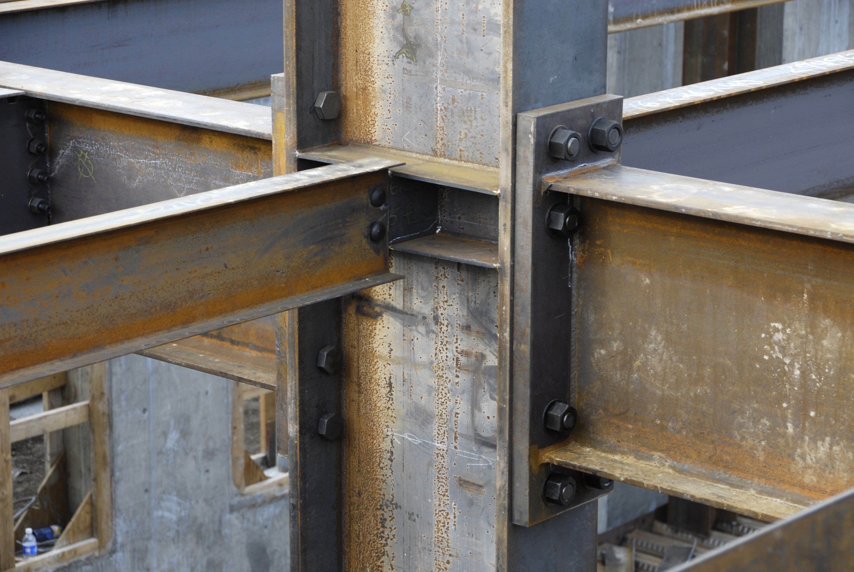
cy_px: 286
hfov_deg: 20.9
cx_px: 427
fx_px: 2316
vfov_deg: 14.1
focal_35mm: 98
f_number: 5.6
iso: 200
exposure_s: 1/125
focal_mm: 65
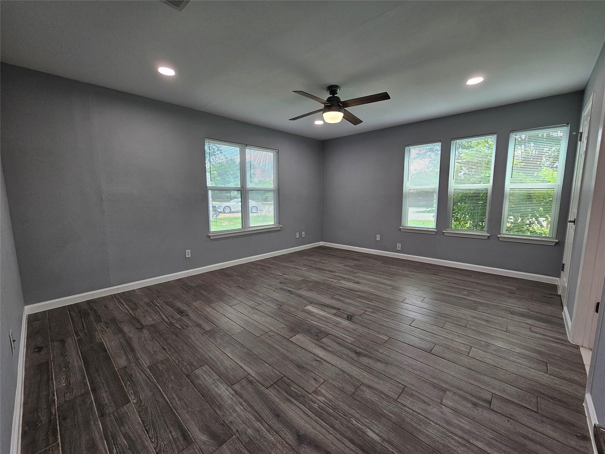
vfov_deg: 89.9
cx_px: 302
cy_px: 227
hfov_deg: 106.2
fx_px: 227
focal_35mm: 13
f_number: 2.2
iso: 80
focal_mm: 2.2
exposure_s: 1/60
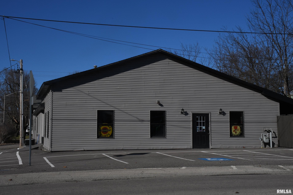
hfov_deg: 38.9
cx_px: 146
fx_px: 415
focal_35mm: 51
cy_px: 98
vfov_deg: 26.5
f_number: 22
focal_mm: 34
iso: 400
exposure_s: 1/400
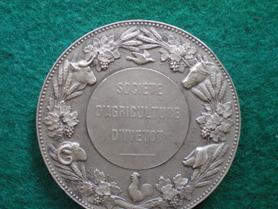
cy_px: 113
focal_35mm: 49
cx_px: 122
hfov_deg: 38.8
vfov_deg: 29.7
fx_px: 394
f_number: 3.1
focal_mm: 6.3
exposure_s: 1/25
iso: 400
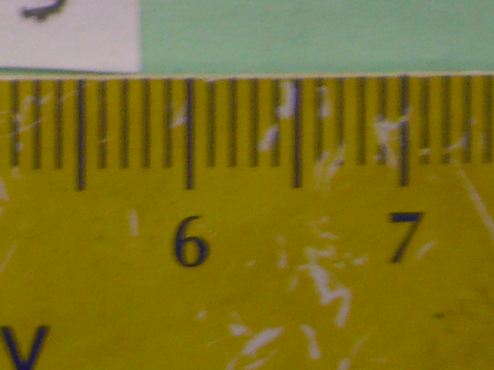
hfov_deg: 12.5
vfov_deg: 9.6
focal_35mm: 148
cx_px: -298
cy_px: -256
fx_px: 2112
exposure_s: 1/20
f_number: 2.8
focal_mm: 7.9
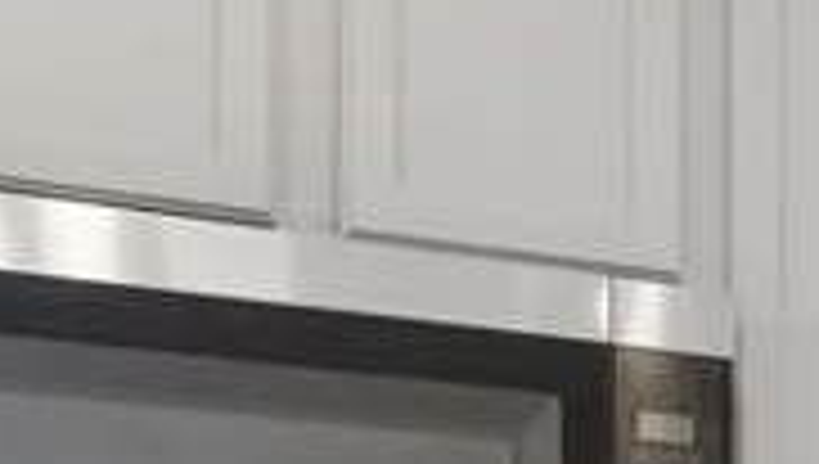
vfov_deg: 11.0
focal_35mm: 101
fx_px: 2188
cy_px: 912
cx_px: 990
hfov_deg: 19.9
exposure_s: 1/2
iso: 100
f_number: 9
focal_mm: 17.1
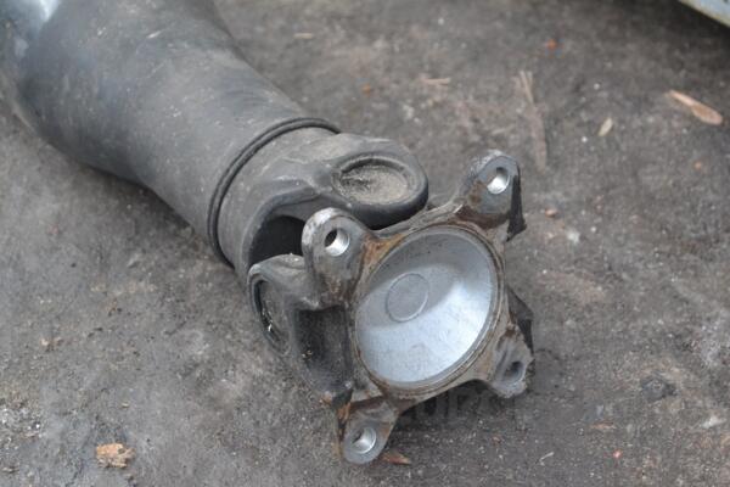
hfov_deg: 24.6
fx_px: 1673
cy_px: 244
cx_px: 365
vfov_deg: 16.6
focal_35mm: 82
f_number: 8
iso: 3200
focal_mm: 55
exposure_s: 1/250
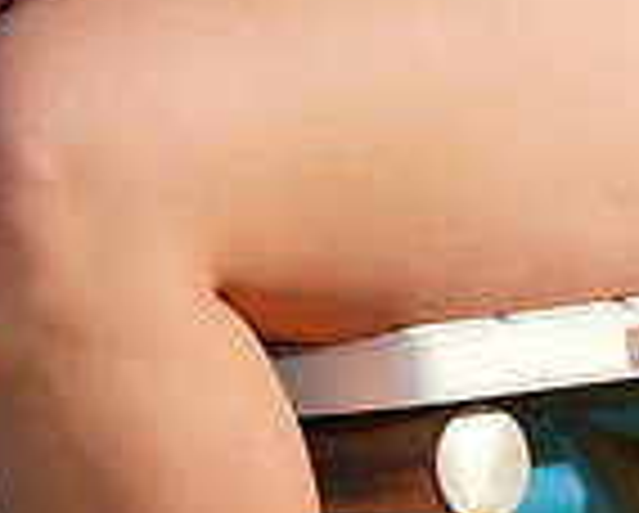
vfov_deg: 1.6
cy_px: -675
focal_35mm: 944
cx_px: 380
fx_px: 17877
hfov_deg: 2.0
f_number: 8
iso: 50
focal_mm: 247
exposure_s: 1/200
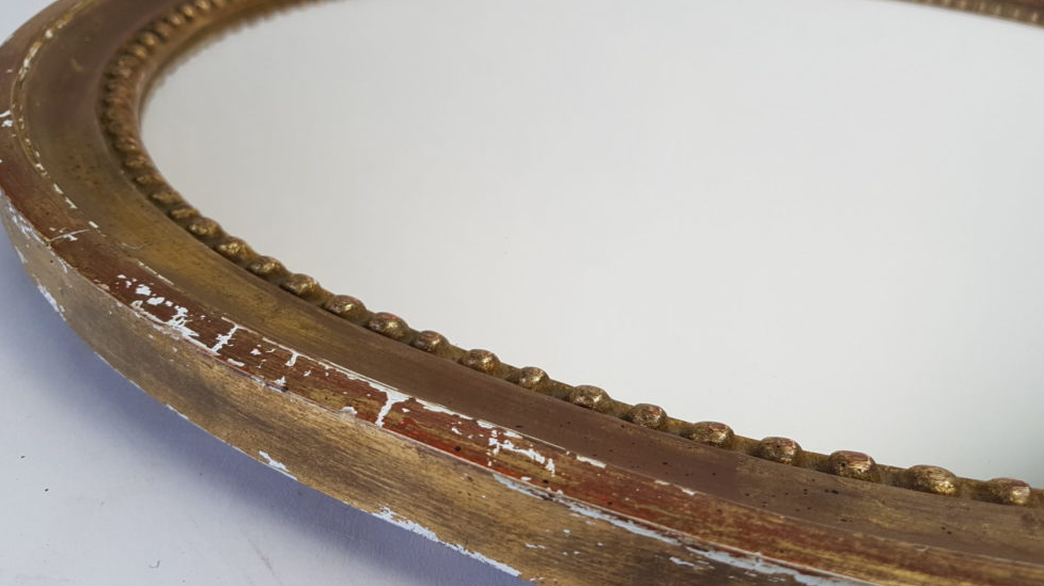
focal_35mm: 29
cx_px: 525
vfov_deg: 40.2
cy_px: 292
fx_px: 803
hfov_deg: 66.1
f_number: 1.7
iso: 64
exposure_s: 1/50
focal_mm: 4.2
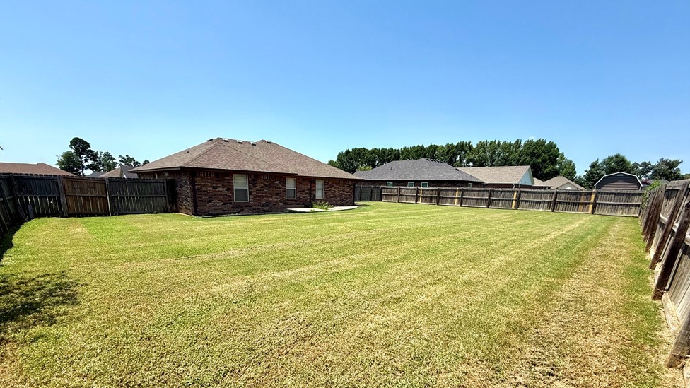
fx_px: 293
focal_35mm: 16
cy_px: 257
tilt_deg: -13.1
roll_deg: -2.0
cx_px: 332
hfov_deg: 99.3
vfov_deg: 65.4
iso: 50
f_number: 2.2
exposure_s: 1/1613
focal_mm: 2.22
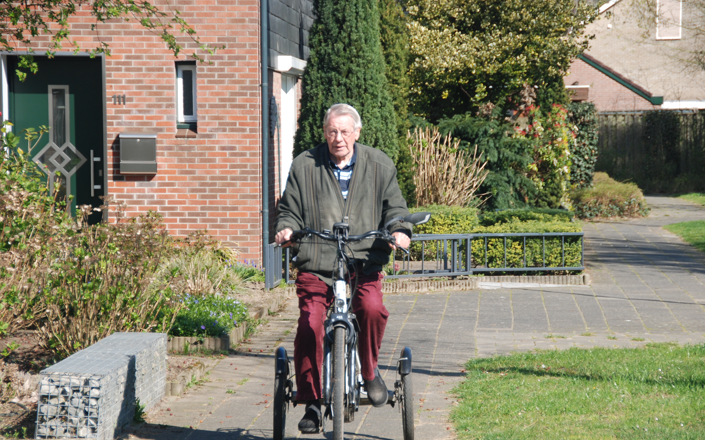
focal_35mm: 141
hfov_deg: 14.8
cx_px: 353
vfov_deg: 9.3
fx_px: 2709
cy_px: 233
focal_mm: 92
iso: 200
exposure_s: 1/400
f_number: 5.6
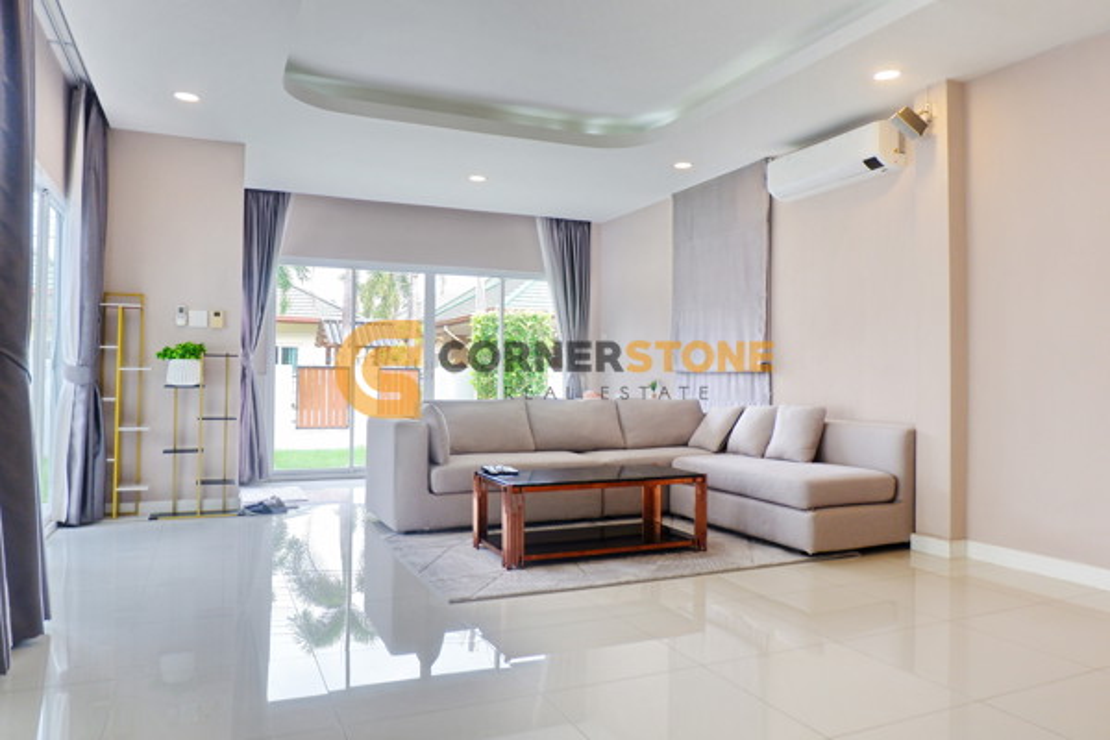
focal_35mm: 24
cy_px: 370
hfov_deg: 73.7
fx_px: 740
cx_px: 555
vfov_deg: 53.1
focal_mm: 16
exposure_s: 1/140
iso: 200
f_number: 3.5
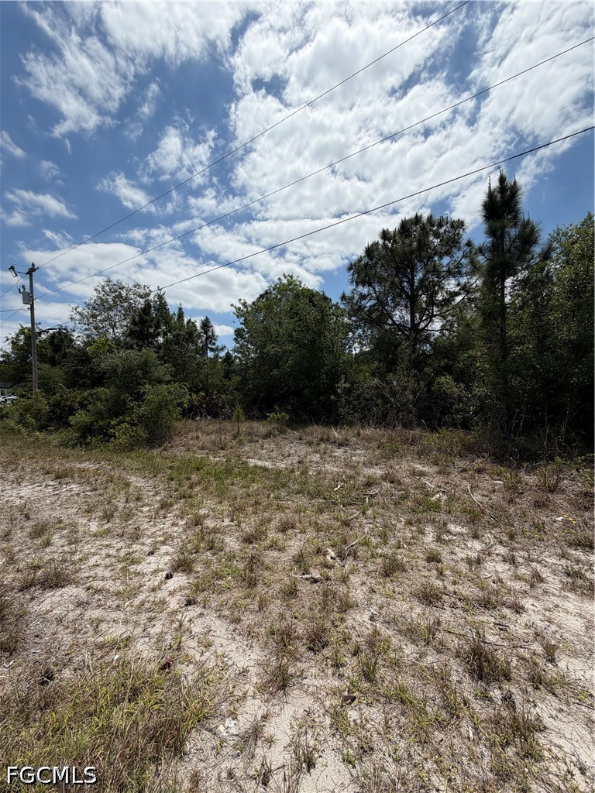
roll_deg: +0.4
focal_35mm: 14
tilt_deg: +0.4
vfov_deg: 102.1
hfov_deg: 85.7
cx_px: 298
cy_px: 396
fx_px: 321
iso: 20
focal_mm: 2.22
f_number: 2.2
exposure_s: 1/1656
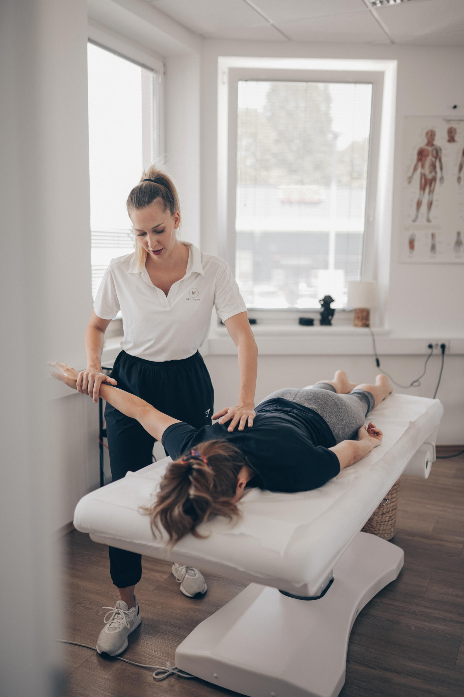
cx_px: 232
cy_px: 348
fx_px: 677
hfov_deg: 37.9
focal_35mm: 35
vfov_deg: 54.4
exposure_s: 1/200
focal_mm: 35
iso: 100
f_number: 1.4
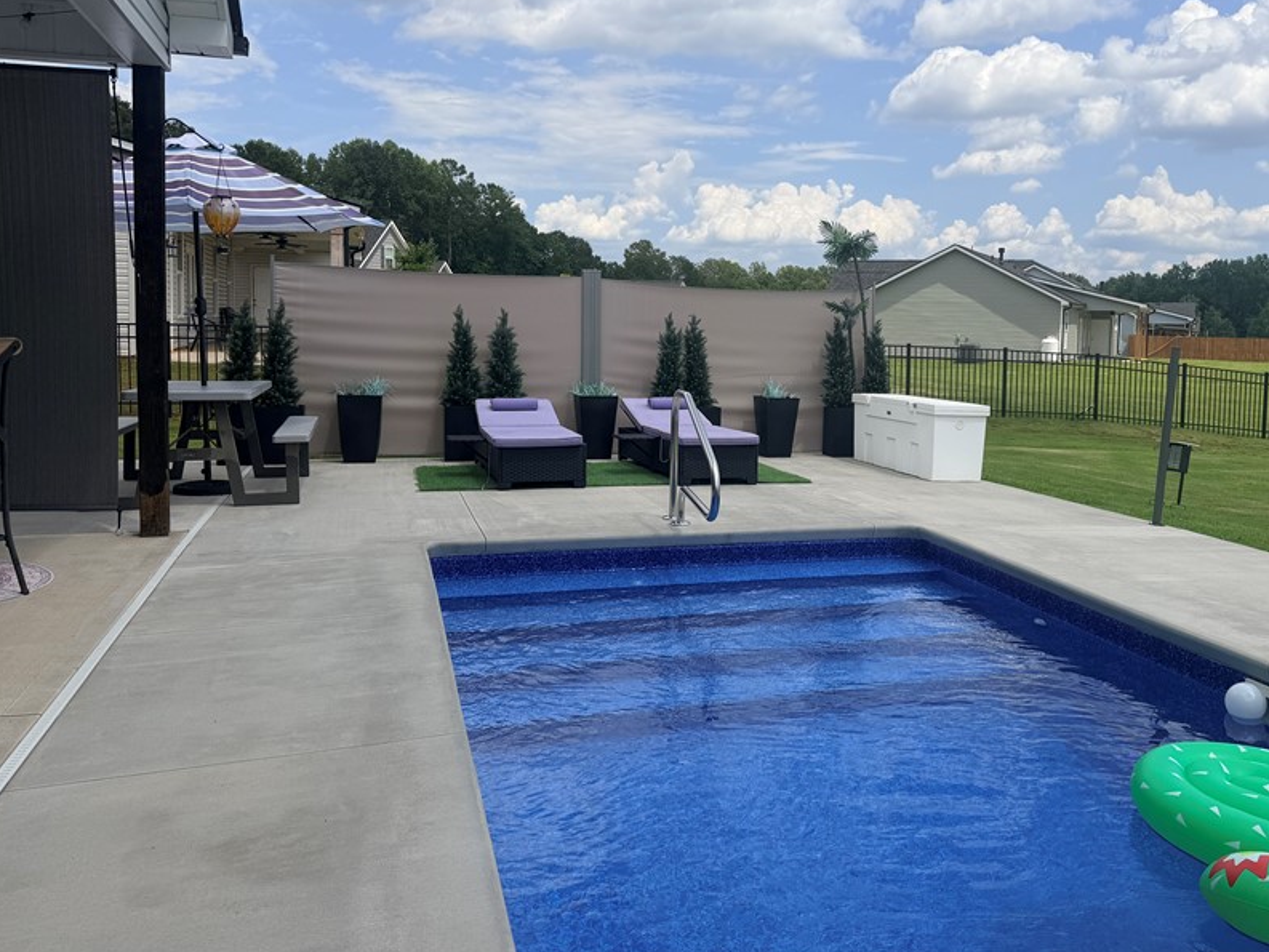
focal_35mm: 31
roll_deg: -1.4
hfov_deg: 57.9
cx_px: 759
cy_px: 405
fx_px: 1137
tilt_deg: -4.3
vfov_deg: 45.3
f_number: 1.78
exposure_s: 1/7353
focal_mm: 6.76
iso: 80
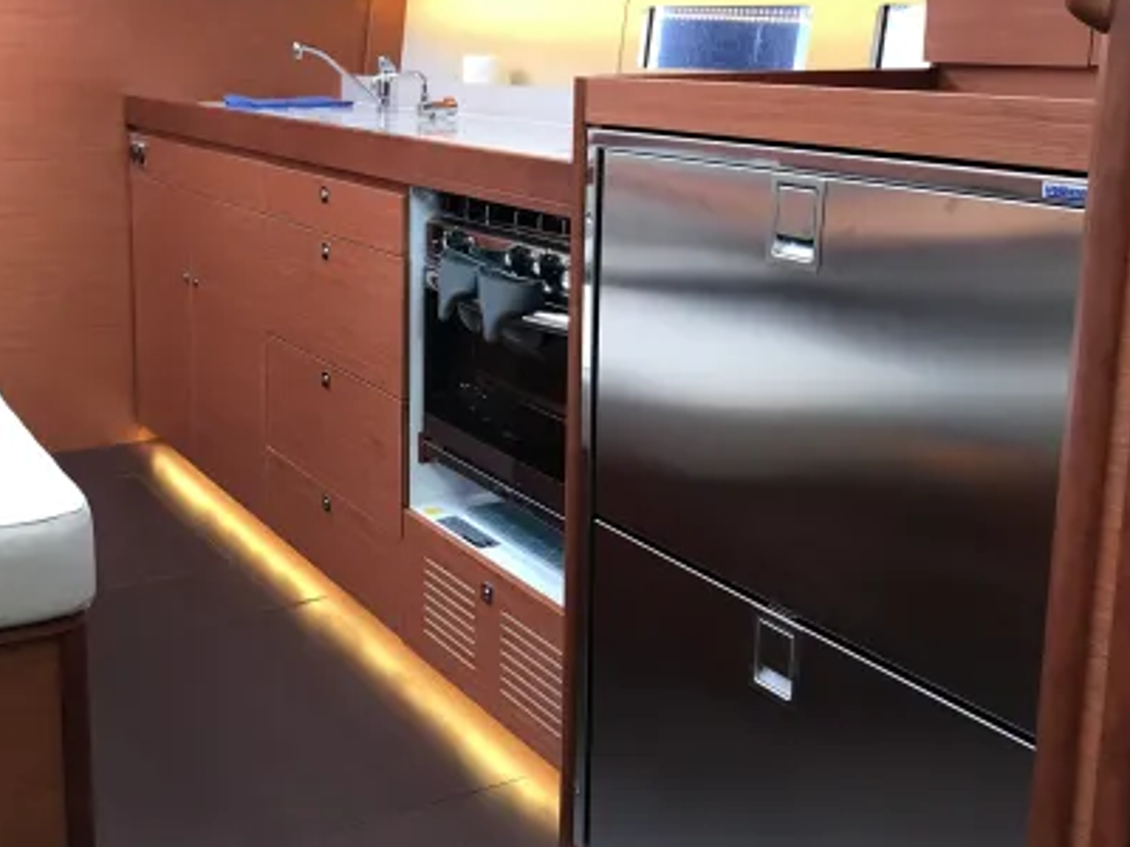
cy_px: 280
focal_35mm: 42
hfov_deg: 44.1
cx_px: 376
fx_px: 1371
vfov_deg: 34.0
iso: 40
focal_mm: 3.99
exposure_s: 1/29
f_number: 1.8
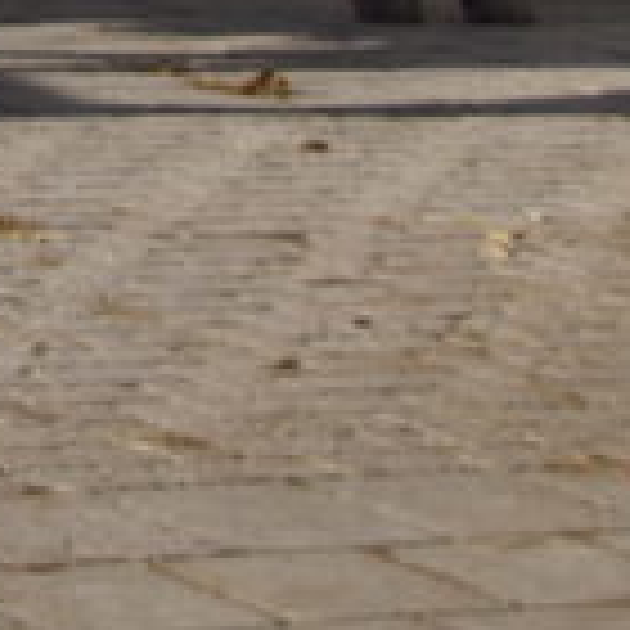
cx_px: -1364
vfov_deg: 6.9
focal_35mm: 242
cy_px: -814
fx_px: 4983
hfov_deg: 6.5
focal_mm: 26
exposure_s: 1/640
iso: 100
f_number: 4.5
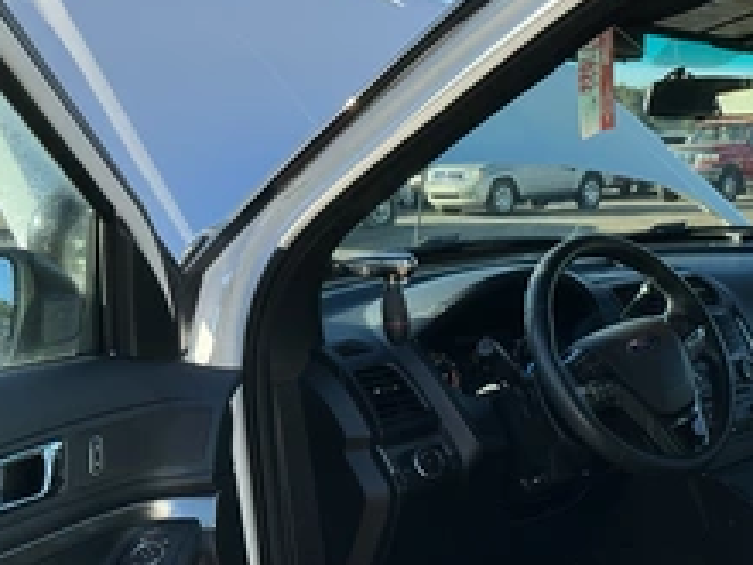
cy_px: 466
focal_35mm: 51
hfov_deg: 36.7
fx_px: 1109
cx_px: 551
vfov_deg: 27.9
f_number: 1.8
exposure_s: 1/529
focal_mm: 3
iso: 25
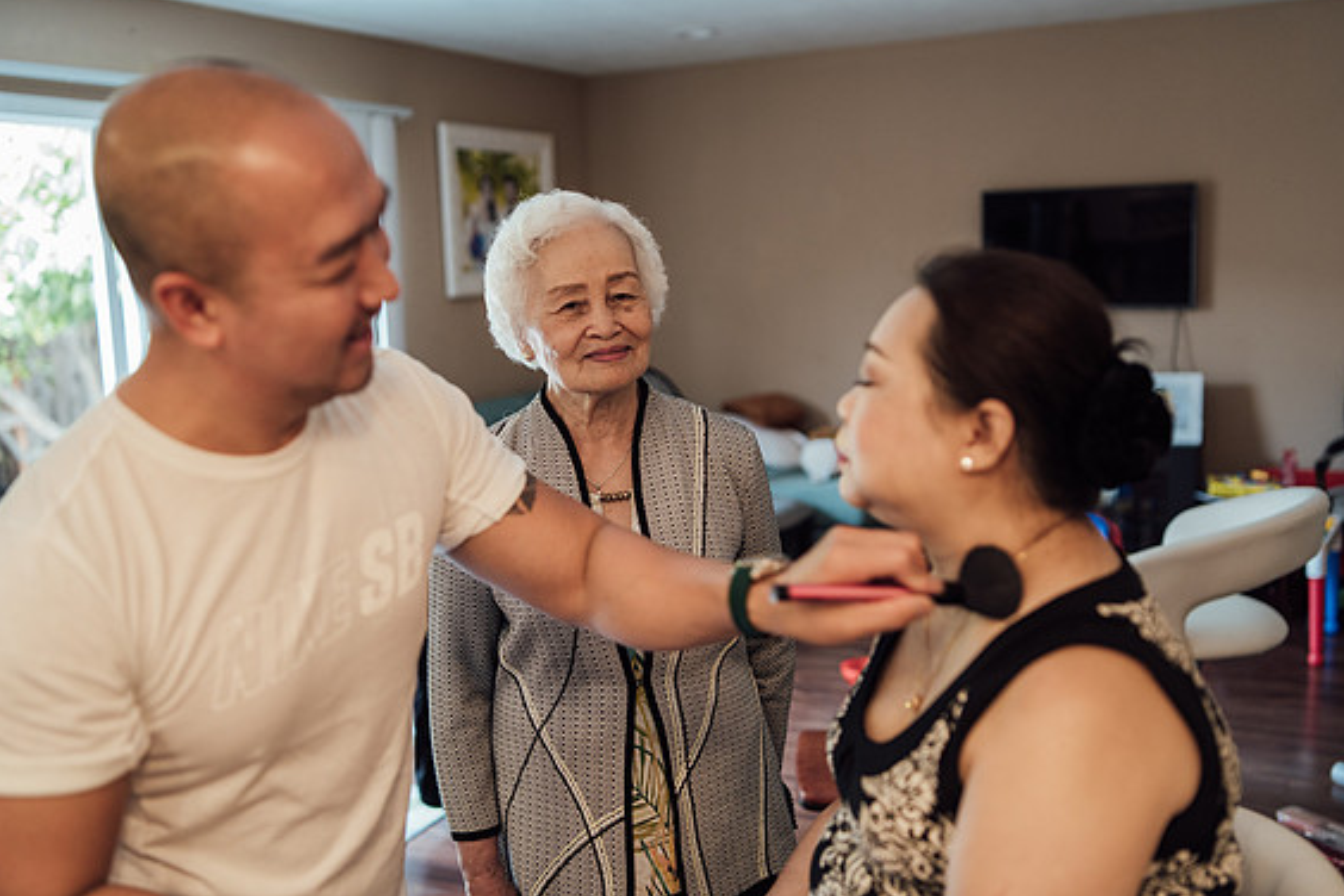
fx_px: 1344
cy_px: 444
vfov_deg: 36.9
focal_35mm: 36
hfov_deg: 53.1
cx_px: 670
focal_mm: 35
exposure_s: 1/200
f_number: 2
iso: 1000
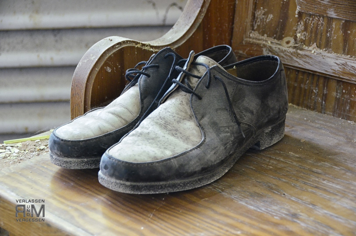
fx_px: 814
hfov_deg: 24.7
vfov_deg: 16.5
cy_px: 118
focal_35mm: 82
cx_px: 178
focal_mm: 55
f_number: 4.8
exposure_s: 1/30
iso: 2200
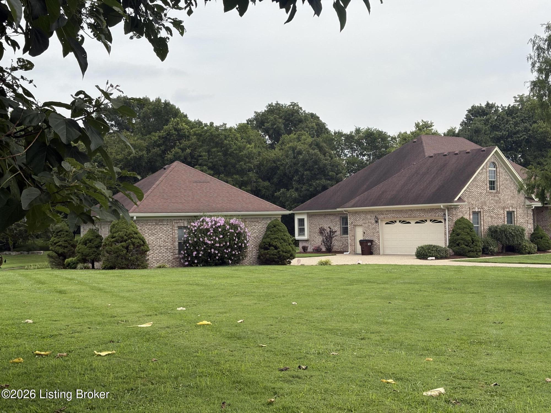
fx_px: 828
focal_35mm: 52
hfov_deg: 36.8
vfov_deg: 28.0
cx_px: 276
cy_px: 206
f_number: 1.6
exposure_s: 1/2865
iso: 32
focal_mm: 5.96
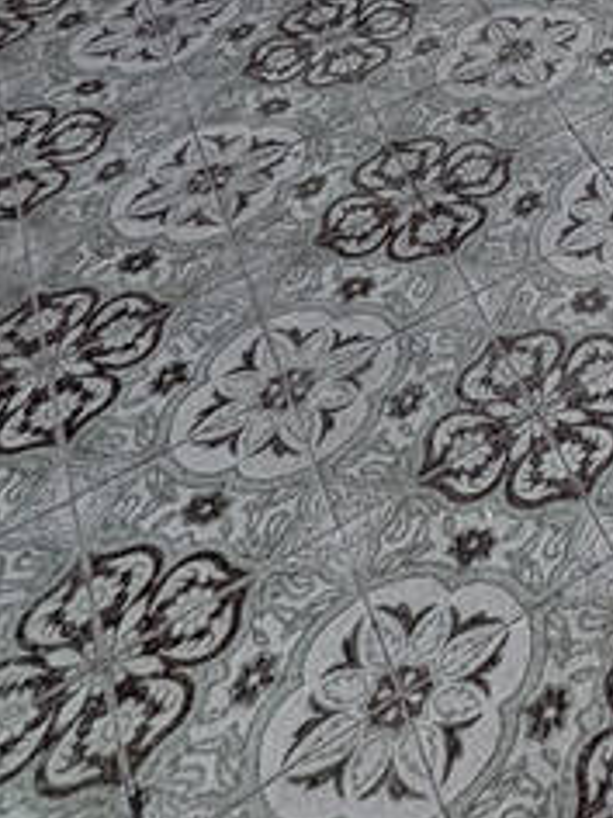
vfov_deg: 20.5
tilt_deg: -8.8
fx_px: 1511
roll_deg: +0.2
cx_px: 1008
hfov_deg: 19.1
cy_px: -683
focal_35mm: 64
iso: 200
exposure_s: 1/120
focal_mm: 2.22
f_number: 2.2
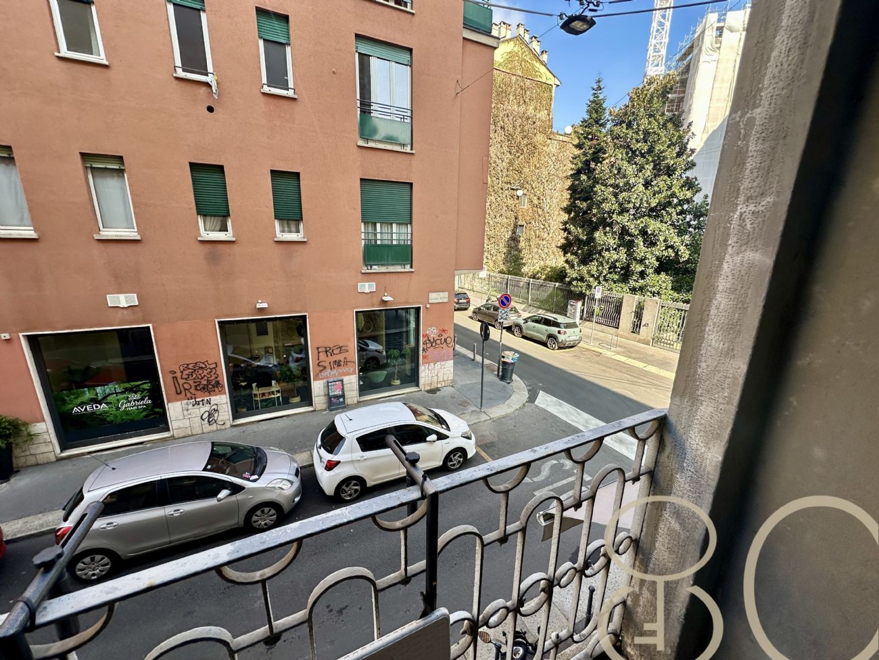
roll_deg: -1.5
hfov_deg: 102.1
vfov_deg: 85.7
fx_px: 356
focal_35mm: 14
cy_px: 330
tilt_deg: -14.2
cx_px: 440
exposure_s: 1/246
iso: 40
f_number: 2.2
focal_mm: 2.22
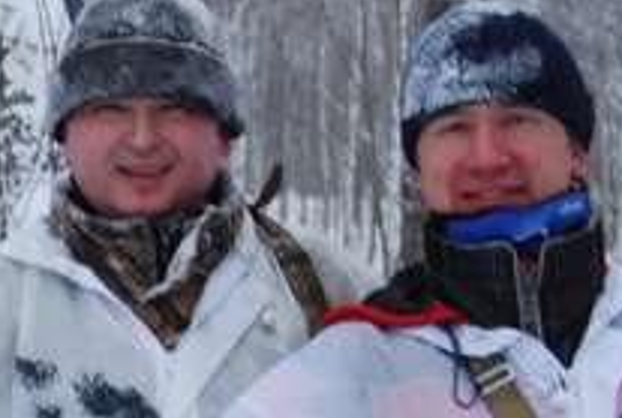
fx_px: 3342
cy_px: 501
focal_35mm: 193
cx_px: 30
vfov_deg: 7.1
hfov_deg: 10.6
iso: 200
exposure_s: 1/40
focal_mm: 38
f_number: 5
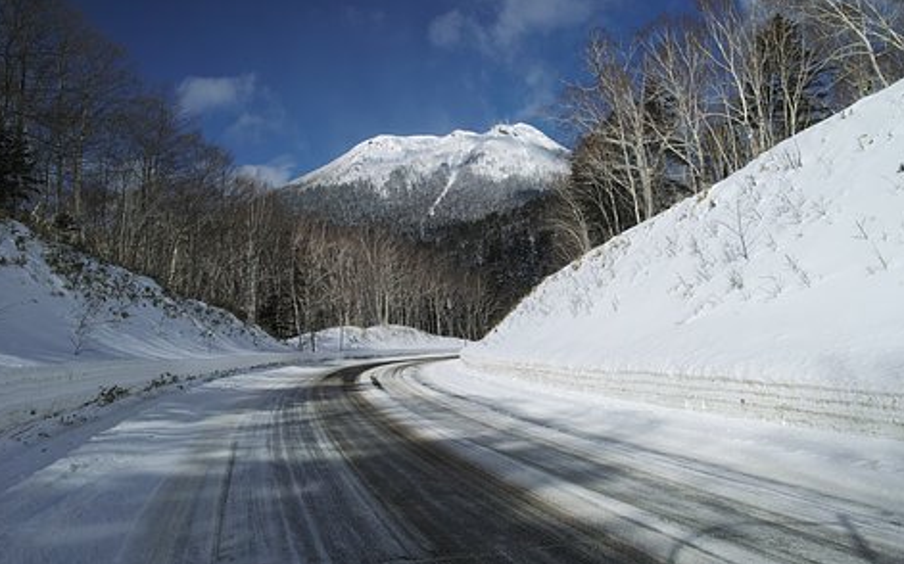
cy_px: 247
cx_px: 482
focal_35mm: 31
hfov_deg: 61.2
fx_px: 763
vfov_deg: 40.5
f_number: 6.3
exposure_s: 1/250
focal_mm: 19
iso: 100
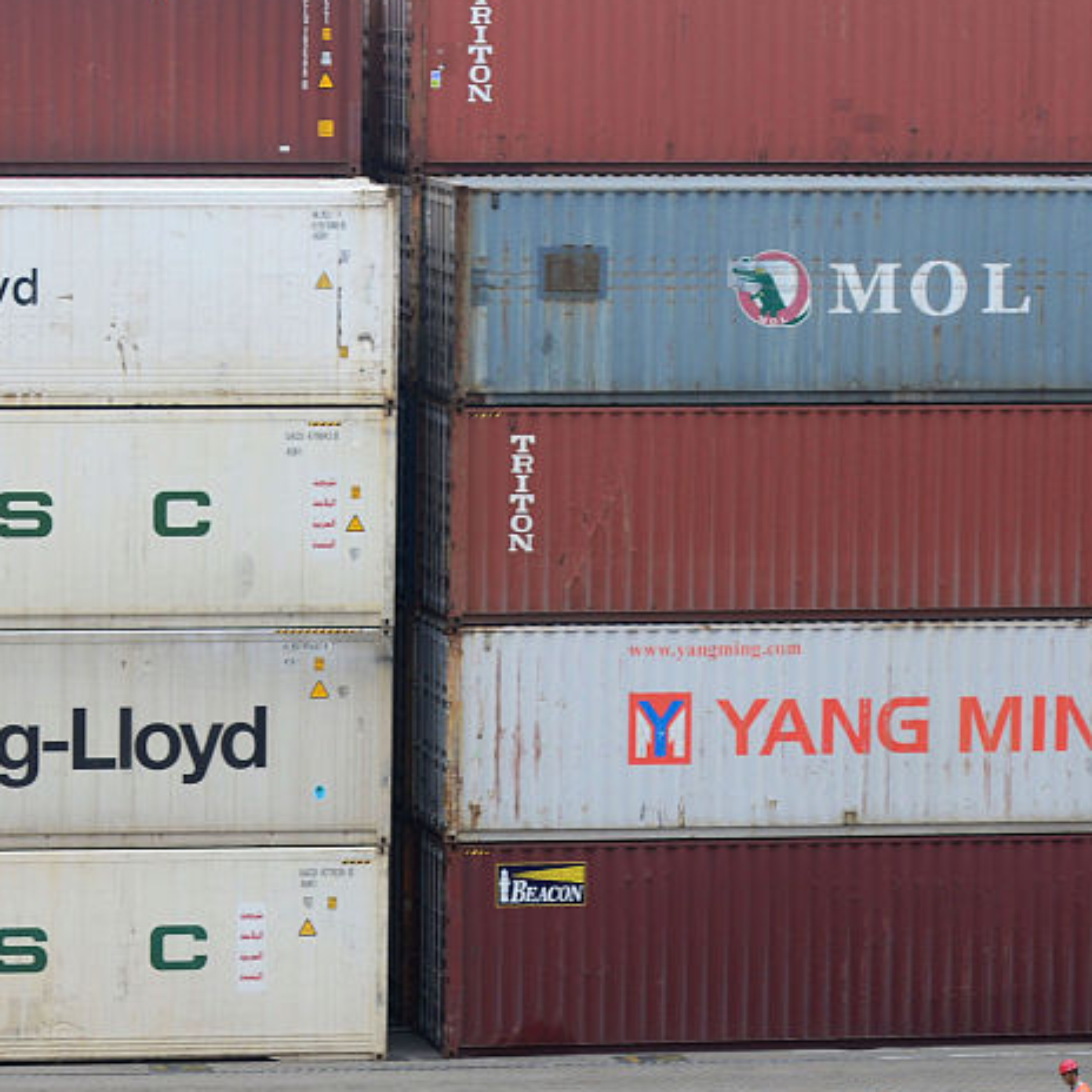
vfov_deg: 8.6
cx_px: 111
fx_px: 7209
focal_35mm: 202
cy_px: 833
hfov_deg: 8.6
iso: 100
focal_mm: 92
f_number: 5.6
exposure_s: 1/125
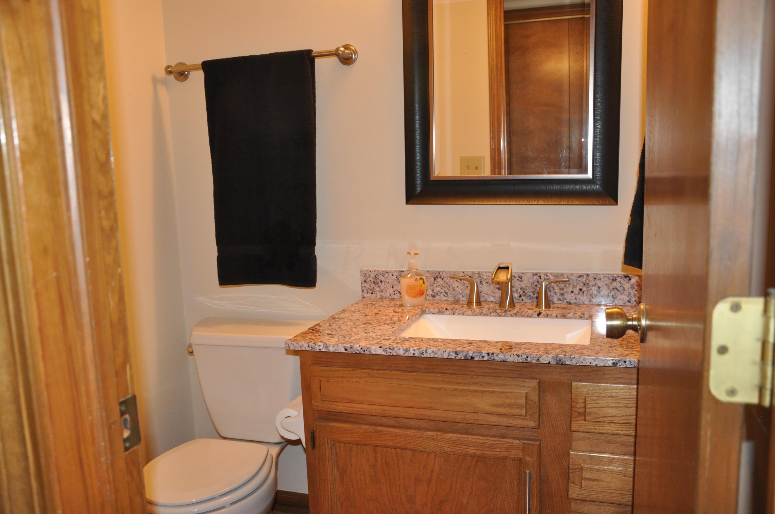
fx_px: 677
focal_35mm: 32
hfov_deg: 59.6
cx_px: 388
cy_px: 257
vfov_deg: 41.6
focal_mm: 21
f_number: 3.8
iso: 800
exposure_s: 1/60
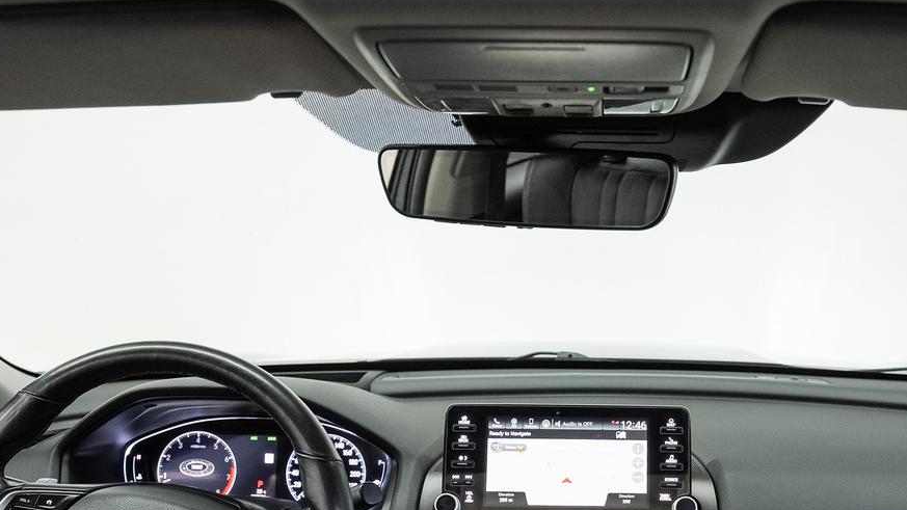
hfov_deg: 46.7
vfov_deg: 26.7
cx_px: 590
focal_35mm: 43
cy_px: 471
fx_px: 1034
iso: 1250
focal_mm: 24
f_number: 4
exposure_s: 1/40
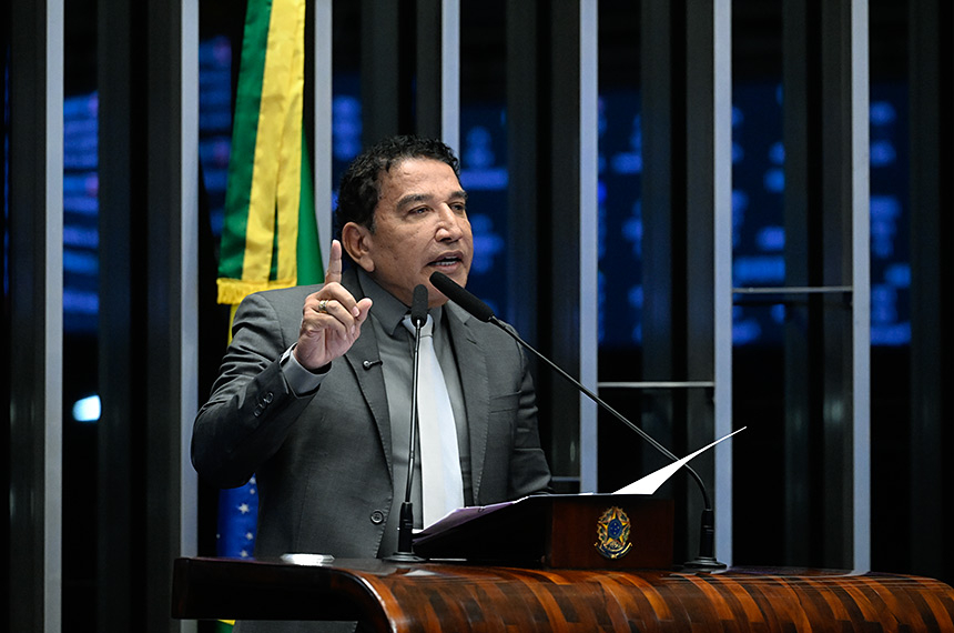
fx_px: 5026
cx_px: 477
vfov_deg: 7.2
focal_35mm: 190
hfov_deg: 10.8
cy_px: 316
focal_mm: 190
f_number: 4
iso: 6400
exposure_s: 1/200
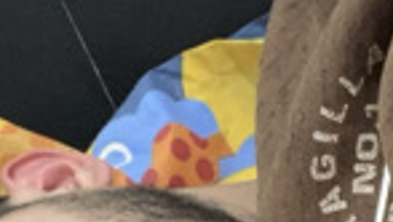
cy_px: 357
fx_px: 1241
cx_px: 59
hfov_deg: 17.8
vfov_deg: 9.8
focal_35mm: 119
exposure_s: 1/33
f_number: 2.2
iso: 250
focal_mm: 2.71
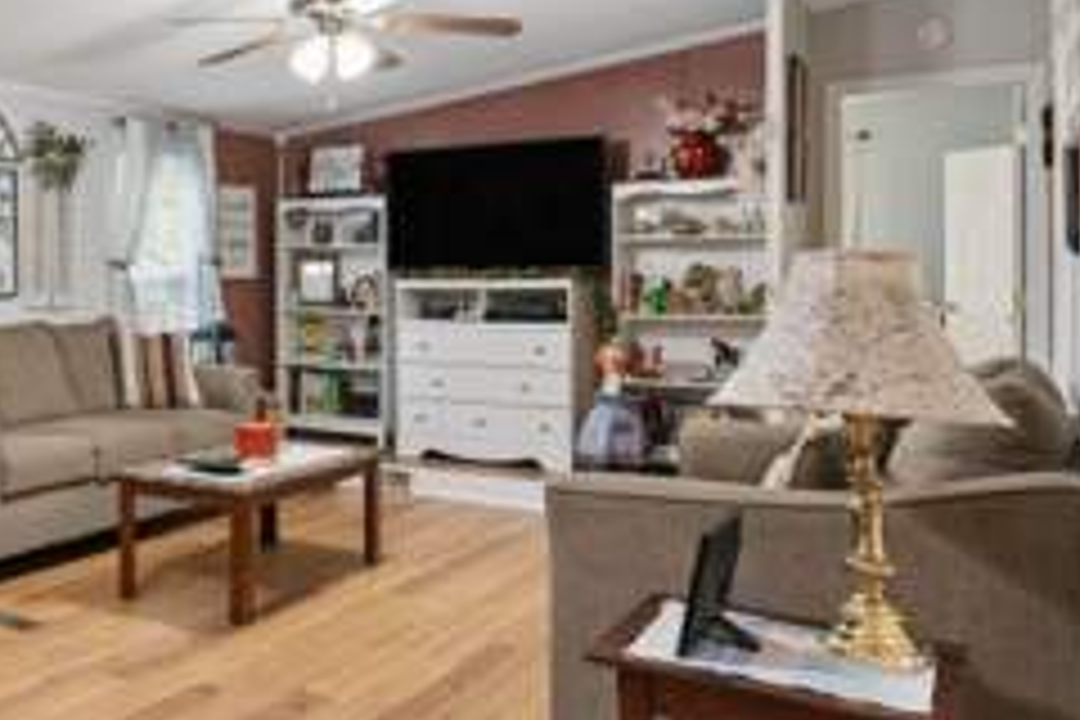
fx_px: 1140
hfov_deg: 45.5
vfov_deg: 34.8
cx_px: 90
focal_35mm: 38
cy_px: 266
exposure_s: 1/6
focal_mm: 19
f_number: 8
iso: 250
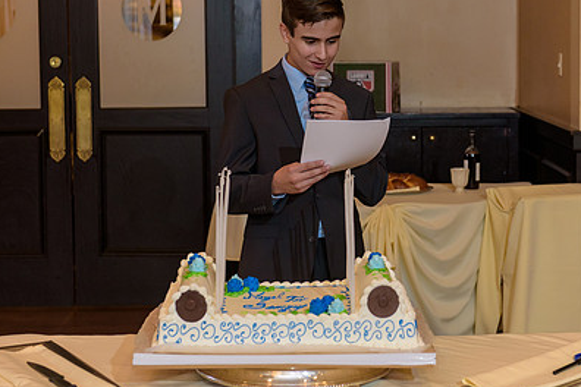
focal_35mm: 82
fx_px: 1323
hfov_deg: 24.8
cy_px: 139
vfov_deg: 16.6
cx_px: 321
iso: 1600
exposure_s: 1/125
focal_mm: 56
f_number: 3.2
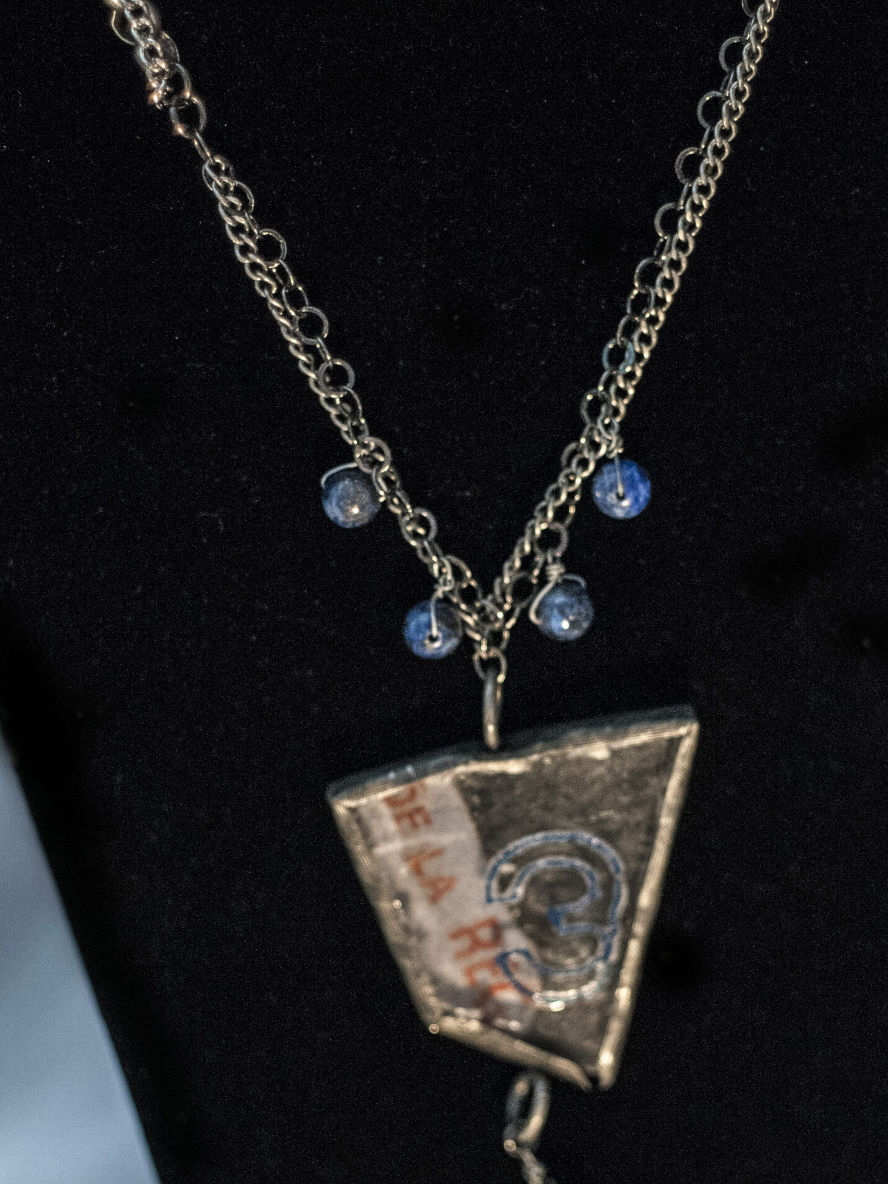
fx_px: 3317
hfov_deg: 15.2
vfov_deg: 20.2
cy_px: 745
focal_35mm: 97
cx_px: 503
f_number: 1.4
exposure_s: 1/400
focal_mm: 50
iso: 1600
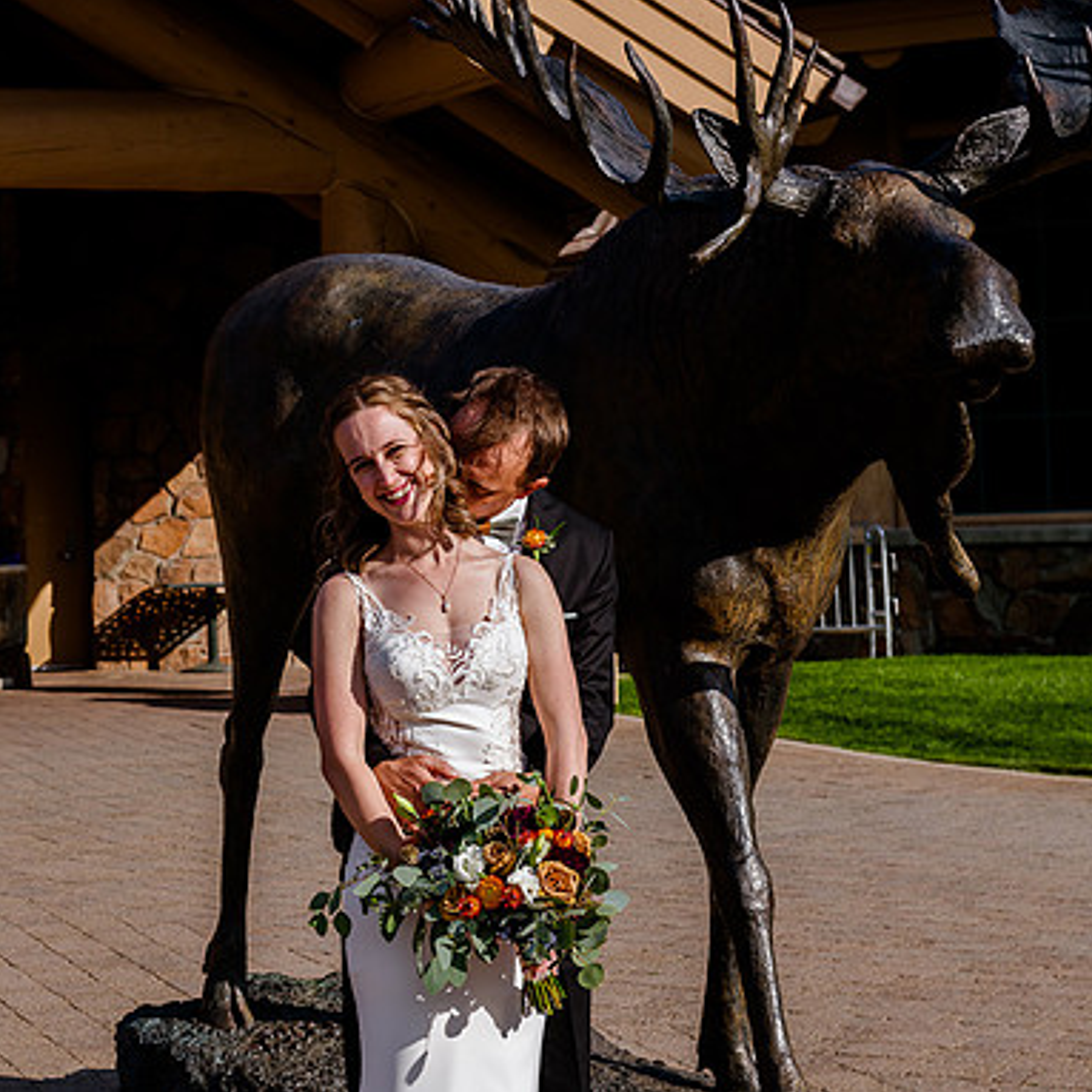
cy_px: 543
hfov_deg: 19.2
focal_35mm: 90
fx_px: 3212
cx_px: 299
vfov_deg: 19.3
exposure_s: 1/400
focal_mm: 70
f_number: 8
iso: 200
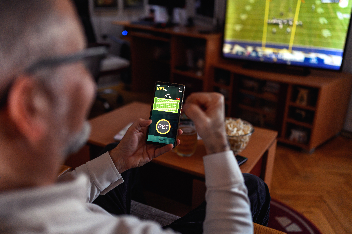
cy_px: 117
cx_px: 176
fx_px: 342
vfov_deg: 37.9
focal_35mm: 35
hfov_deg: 54.4
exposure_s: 1/160
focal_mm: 35
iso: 640
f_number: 1.8
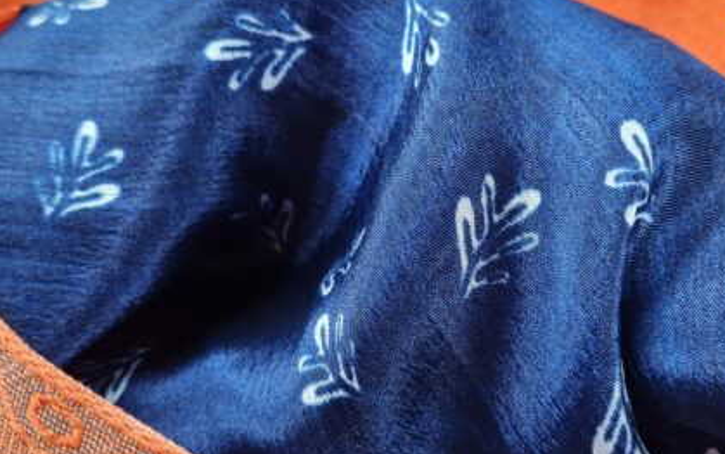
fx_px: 909
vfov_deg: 28.0
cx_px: 382
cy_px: 250
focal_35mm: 46
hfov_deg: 43.5
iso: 160
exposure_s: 1/120
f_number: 1.8
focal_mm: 5.4
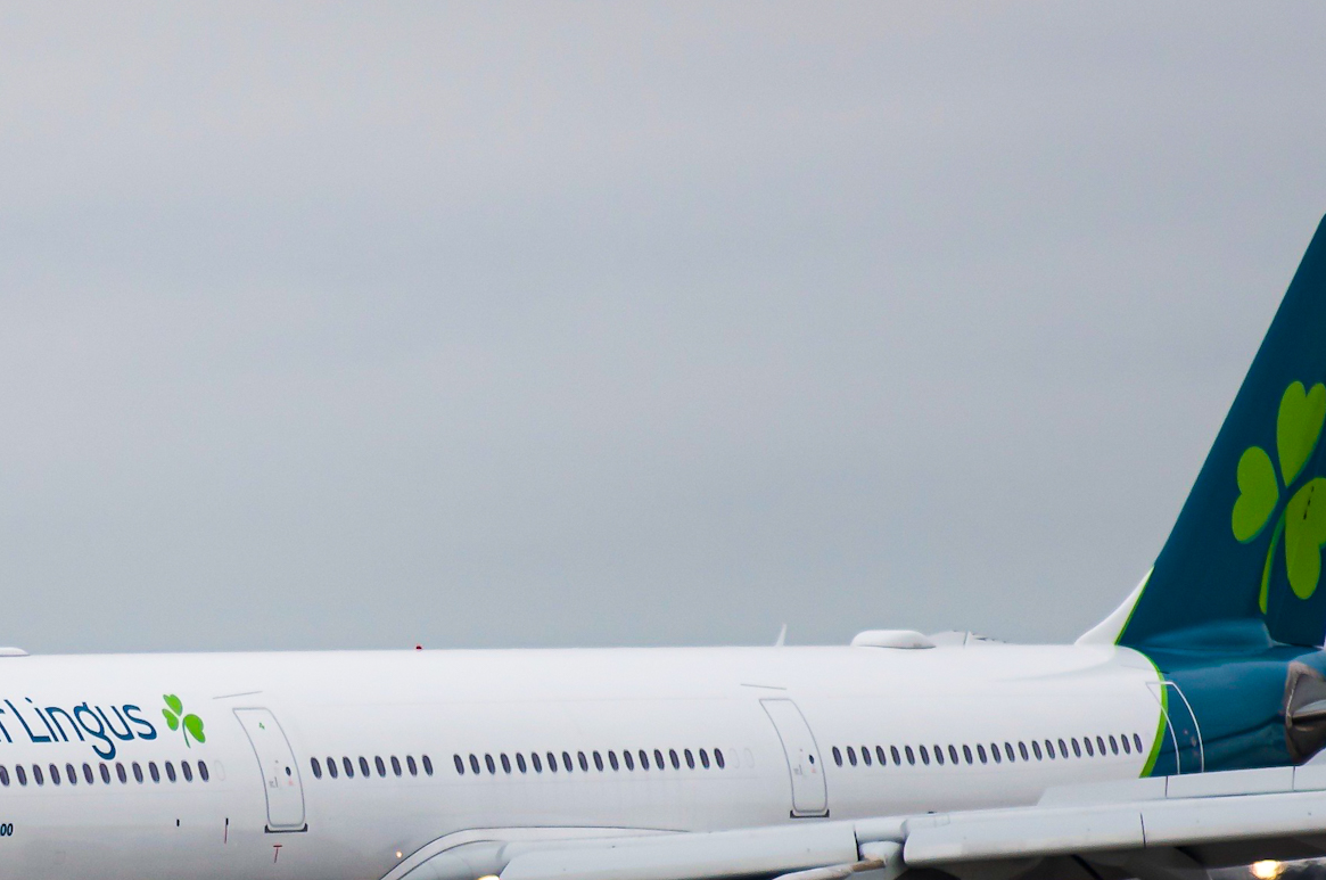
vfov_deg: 4.1
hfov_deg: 6.2
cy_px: 725
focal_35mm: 334
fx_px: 12277
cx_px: 608
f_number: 5
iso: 200
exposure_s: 1/250
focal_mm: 135
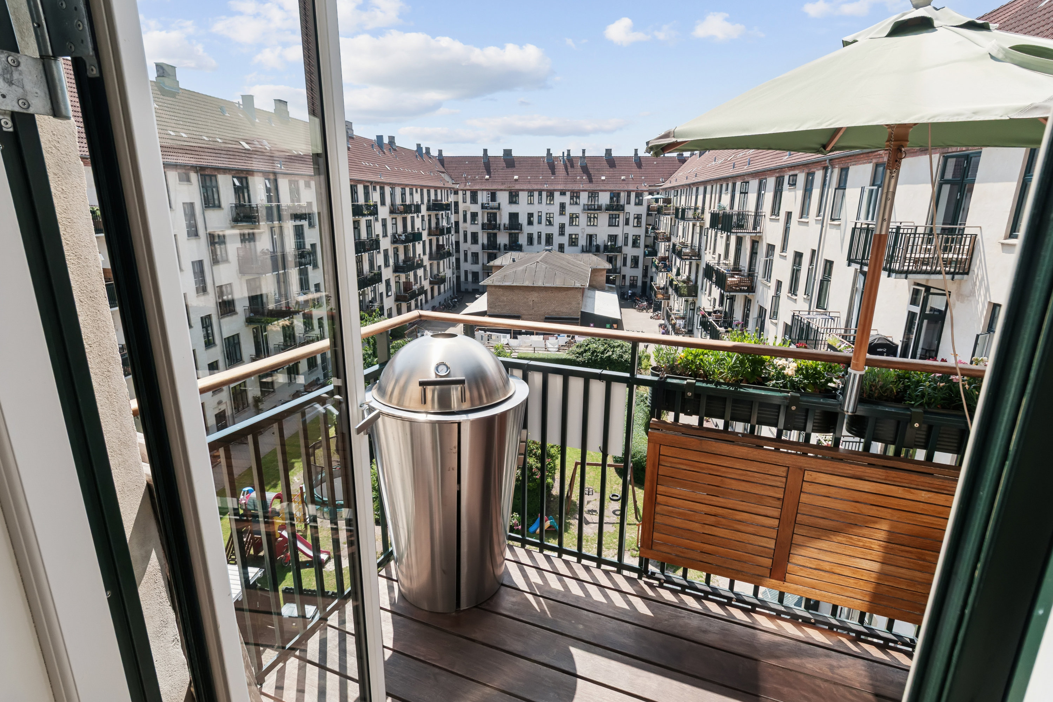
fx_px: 526
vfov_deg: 67.4
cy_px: 351
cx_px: 526
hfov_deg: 90.0
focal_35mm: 18
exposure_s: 1/320
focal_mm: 12
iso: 200
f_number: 10
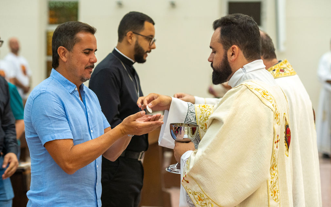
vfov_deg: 15.0
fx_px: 785
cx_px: 165
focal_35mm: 87
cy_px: 98
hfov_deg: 23.8
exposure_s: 1/200
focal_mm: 85
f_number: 3.2
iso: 2500
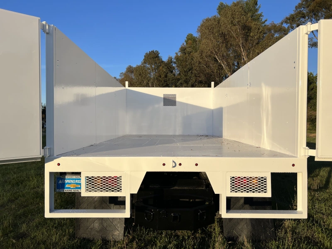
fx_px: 249
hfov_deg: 67.3
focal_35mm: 26
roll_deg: +0.3
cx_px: 166
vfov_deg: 53.1
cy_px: 124
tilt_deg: +1.1
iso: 50
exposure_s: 1/3968
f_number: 1.5
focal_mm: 5.7
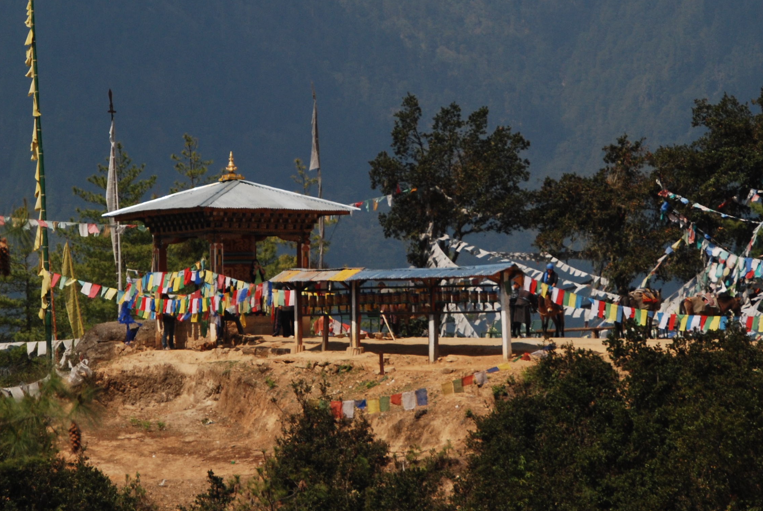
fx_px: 5748
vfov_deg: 5.1
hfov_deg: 7.6
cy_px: 74
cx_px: 431
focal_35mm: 271
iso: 250
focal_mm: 105
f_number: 11
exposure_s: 1/800
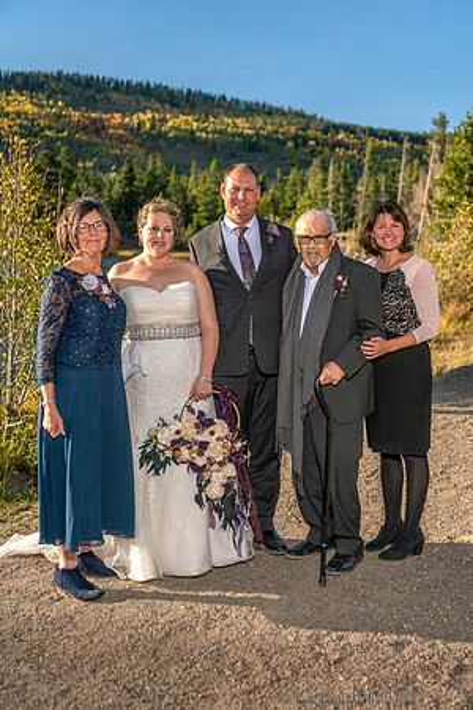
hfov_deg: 33.4
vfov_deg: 48.5
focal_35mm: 40
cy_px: 355
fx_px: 788
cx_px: 236
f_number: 2.8
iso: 250
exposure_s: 1/4000
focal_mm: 40
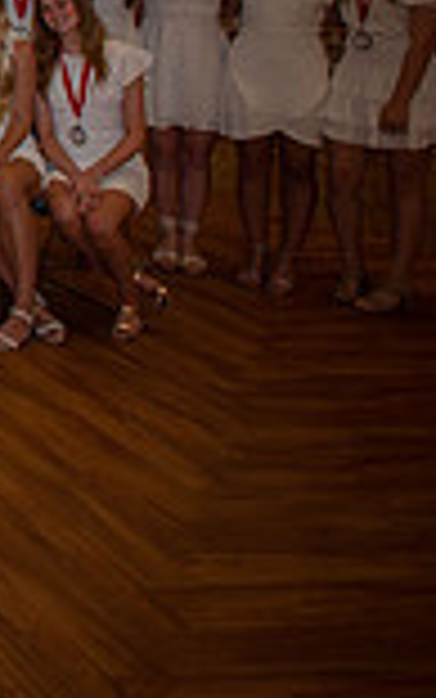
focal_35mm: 65
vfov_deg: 28.5
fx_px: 1235
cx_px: -706
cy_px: -77
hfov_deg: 13.0
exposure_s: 1/200
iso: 2000
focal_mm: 17
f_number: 4.5
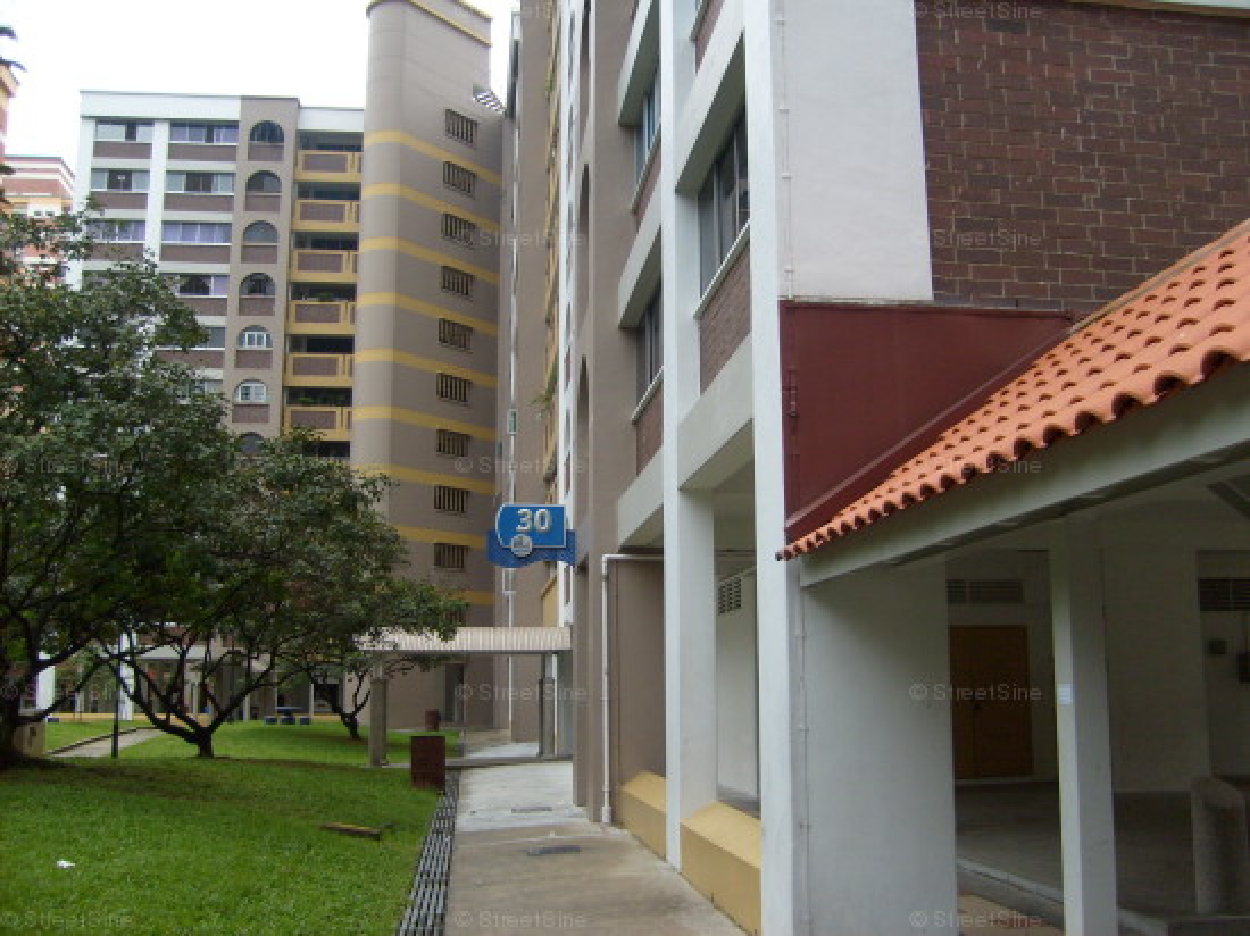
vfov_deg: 40.7
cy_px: 468
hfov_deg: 52.6
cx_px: 625
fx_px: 1263
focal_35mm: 35
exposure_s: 1/125
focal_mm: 5.8
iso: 80
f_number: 7.1
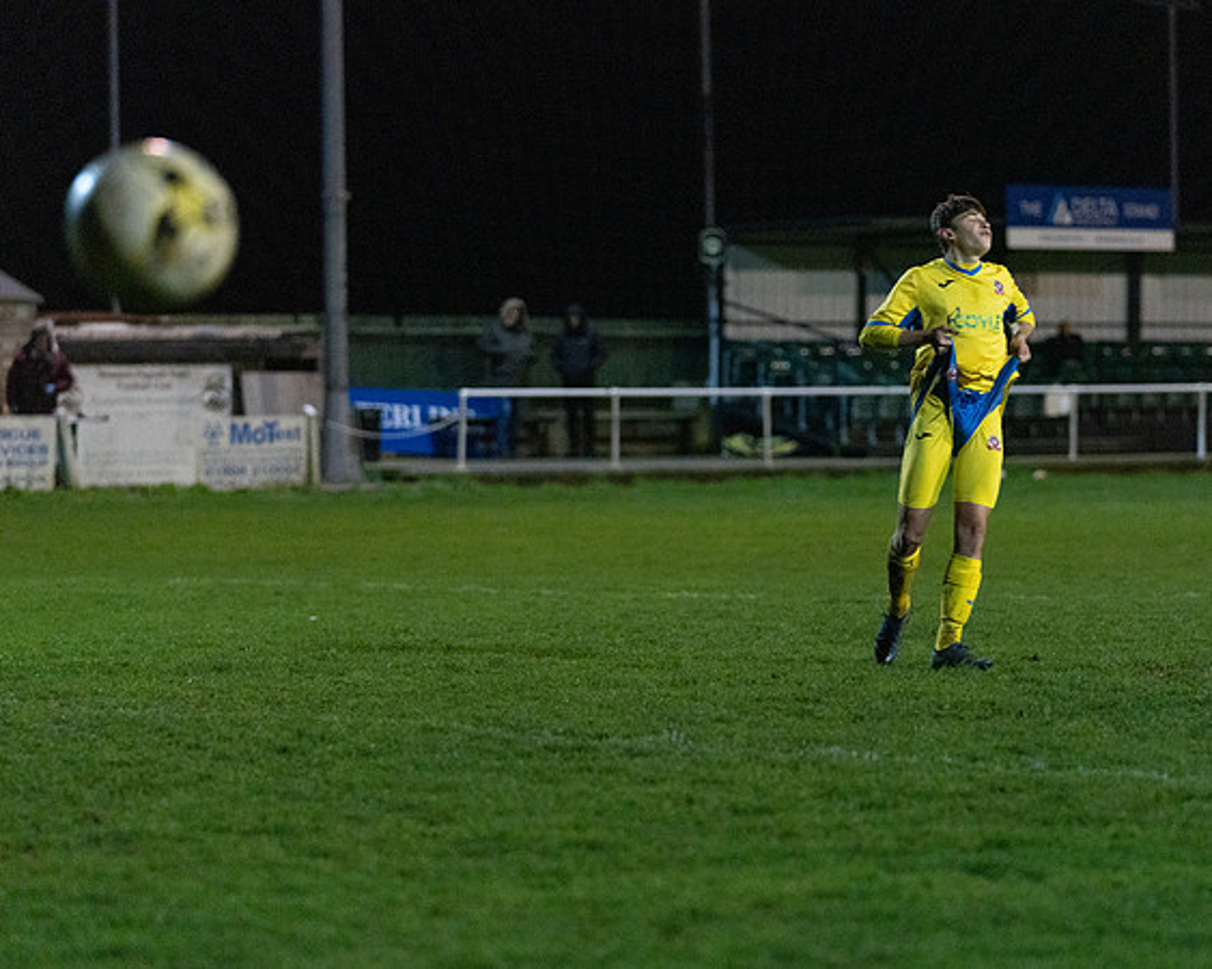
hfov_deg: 11.8
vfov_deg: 9.4
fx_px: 5863
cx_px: 697
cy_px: 533
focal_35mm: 164
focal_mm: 124
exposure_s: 1/640
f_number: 2.8
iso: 5000
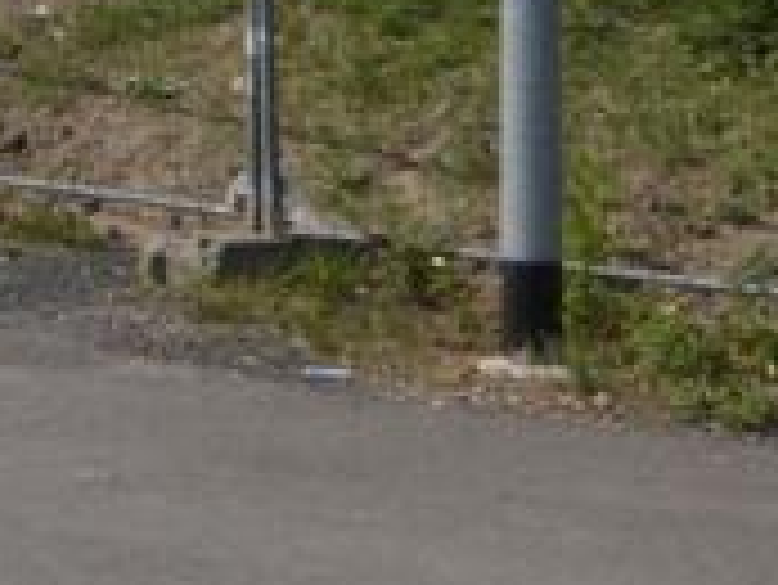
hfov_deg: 7.6
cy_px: -1076
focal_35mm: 242
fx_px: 5443
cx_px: -1057
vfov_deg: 5.8
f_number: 8
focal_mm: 7.3
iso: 80
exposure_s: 1/320
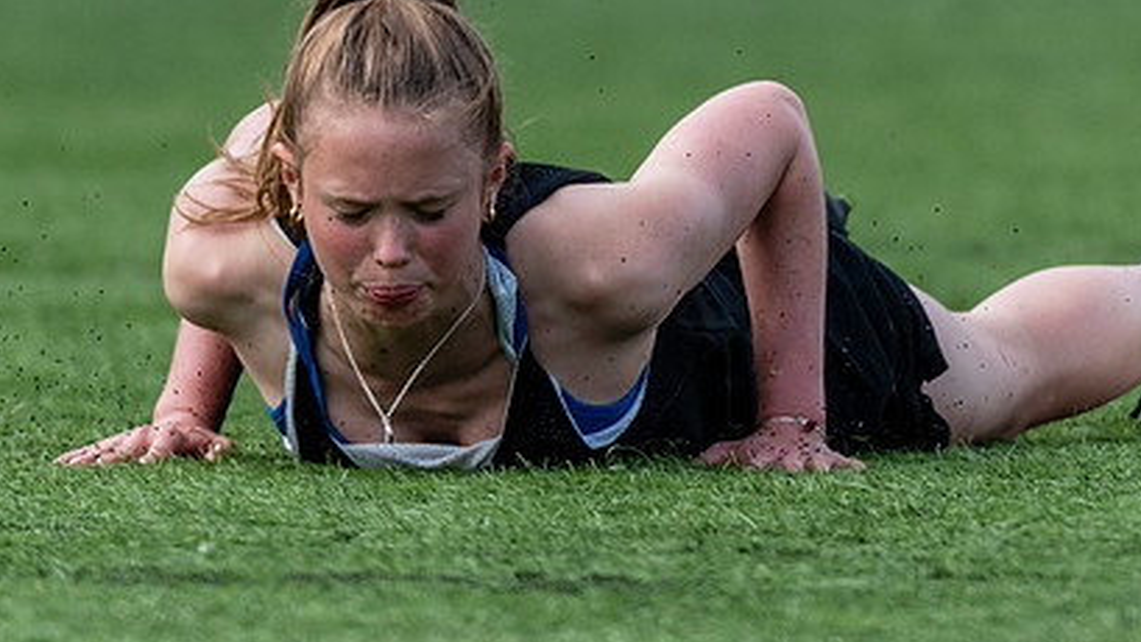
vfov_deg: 0.8
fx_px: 43504
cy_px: 172
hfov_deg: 1.5
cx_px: 540
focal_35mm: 1438
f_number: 4
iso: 450
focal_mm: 400
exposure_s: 1/1250
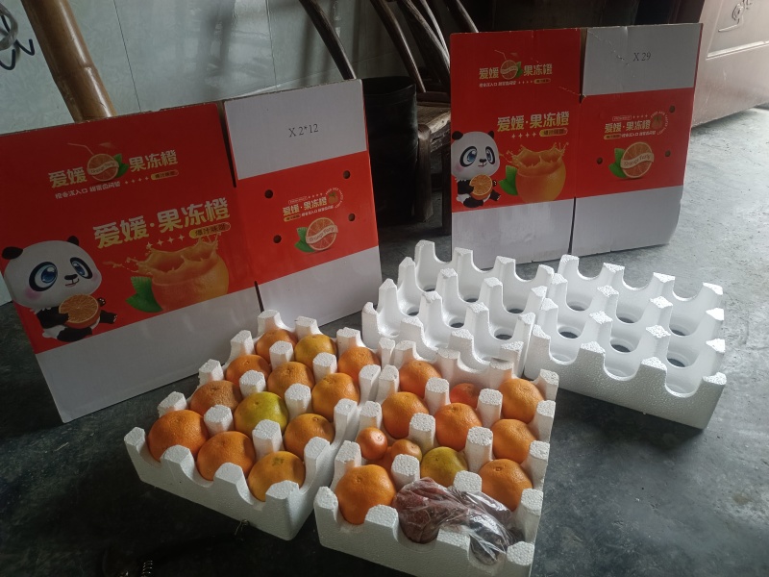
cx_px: 384
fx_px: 555
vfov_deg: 54.9
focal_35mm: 25
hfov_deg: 69.4
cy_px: 288
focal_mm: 4.71
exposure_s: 1/16.7
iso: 3553
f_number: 1.79
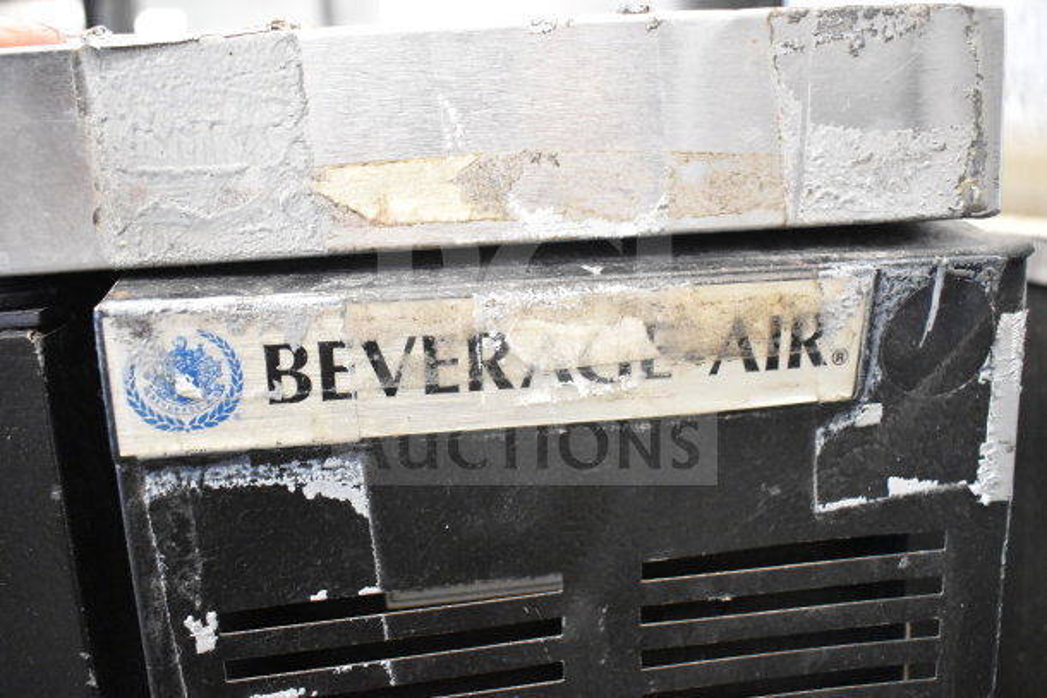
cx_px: 524
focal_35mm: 36
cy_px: 349
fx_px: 1047
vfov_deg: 36.9
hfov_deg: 53.1
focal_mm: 24
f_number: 4.5
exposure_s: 1/80
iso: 6400
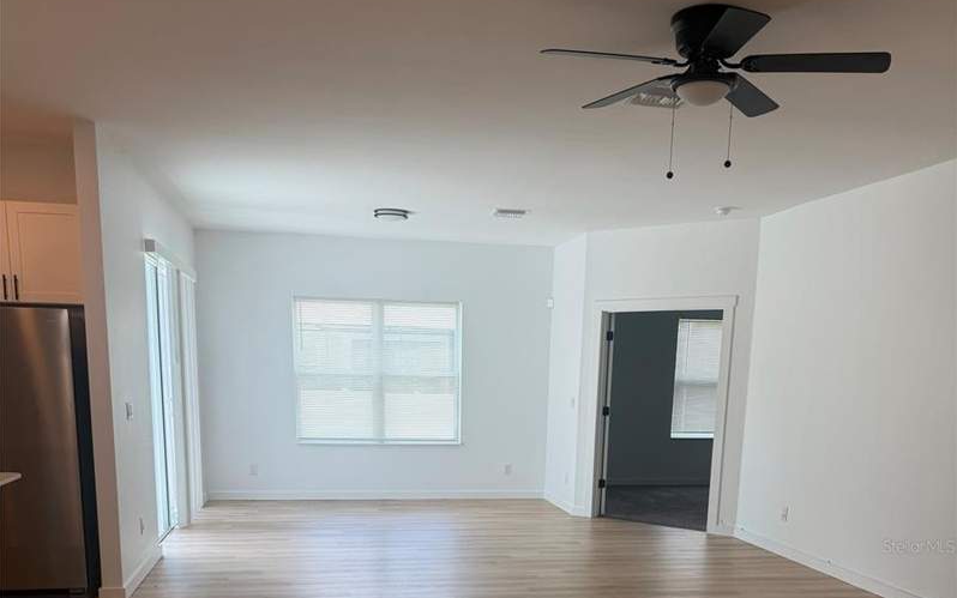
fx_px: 887
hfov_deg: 56.7
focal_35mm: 34
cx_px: 478
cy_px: 545
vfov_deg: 35.0
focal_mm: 6.76
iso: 64
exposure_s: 1/167
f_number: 1.78
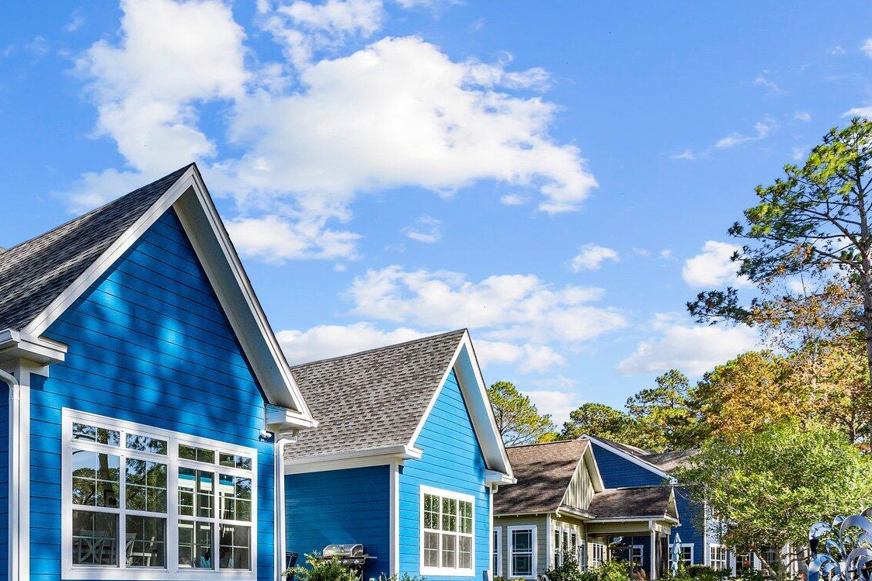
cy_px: 473
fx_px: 751
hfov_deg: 54.6
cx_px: 134
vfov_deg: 40.4
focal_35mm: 31
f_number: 6.3
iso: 500
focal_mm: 17
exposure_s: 1/1000
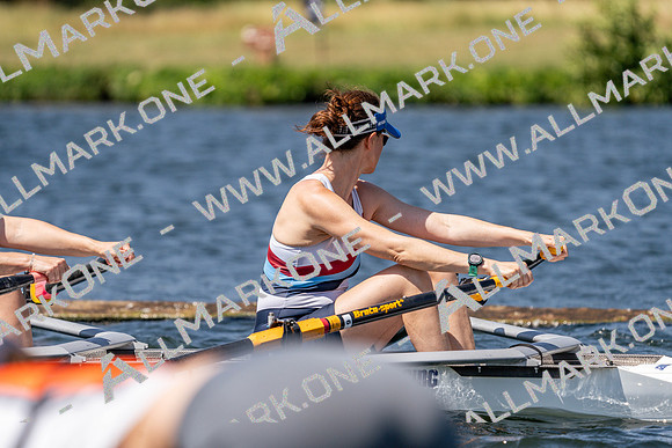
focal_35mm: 379
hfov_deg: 5.4
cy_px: 224
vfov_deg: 3.6
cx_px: 336
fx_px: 7076
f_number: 6.3
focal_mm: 379
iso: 250
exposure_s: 1/2000
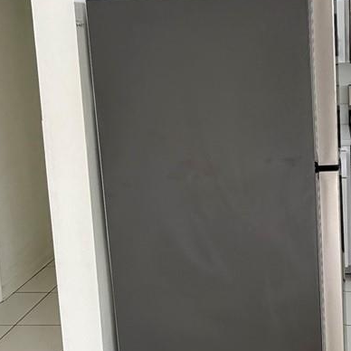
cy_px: 125
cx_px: 299
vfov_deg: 33.2
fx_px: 585
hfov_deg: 32.1
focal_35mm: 51
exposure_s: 1/77
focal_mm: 2.22
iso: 320
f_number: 2.2
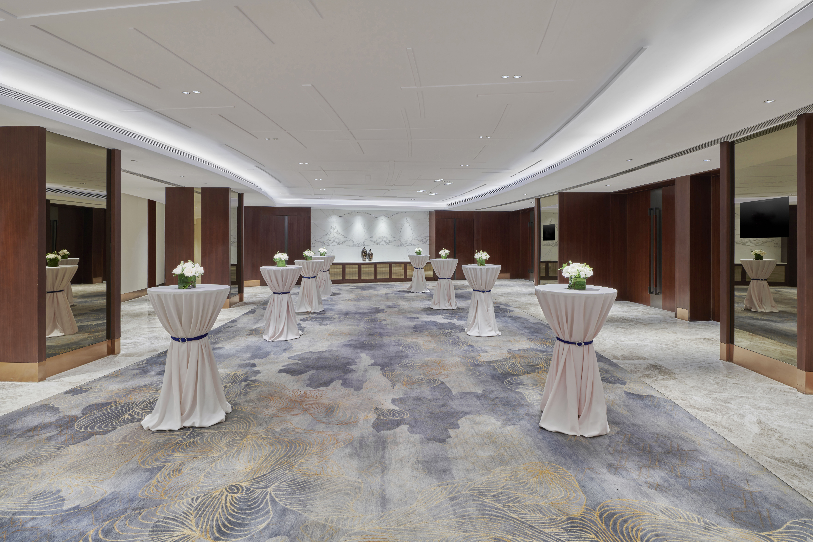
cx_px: 406
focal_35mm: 19
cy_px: 271
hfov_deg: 86.9
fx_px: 429
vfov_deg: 64.6
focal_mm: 19
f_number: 11
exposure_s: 1
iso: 100
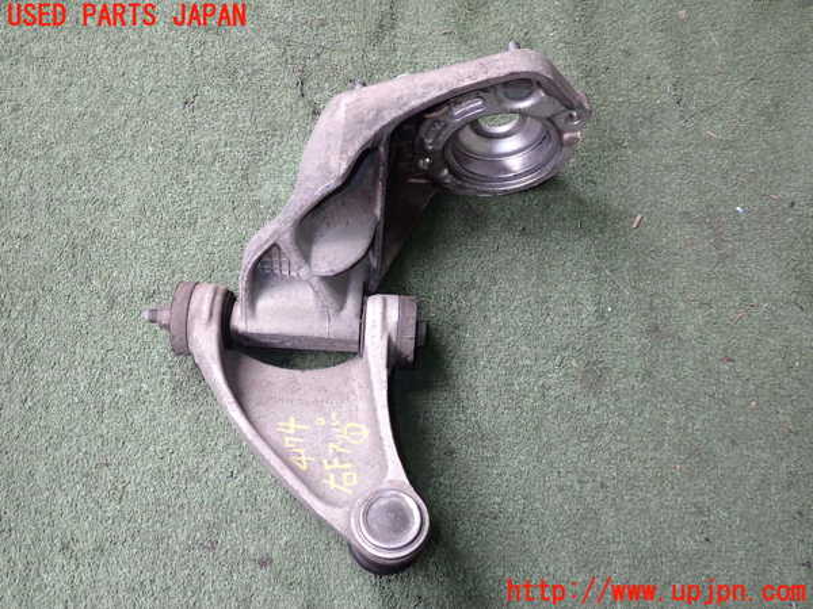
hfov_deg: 60.0
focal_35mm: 30
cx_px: 406
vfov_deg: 46.8
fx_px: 705
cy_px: 304
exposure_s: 1/80
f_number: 2.3
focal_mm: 5.4
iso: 100
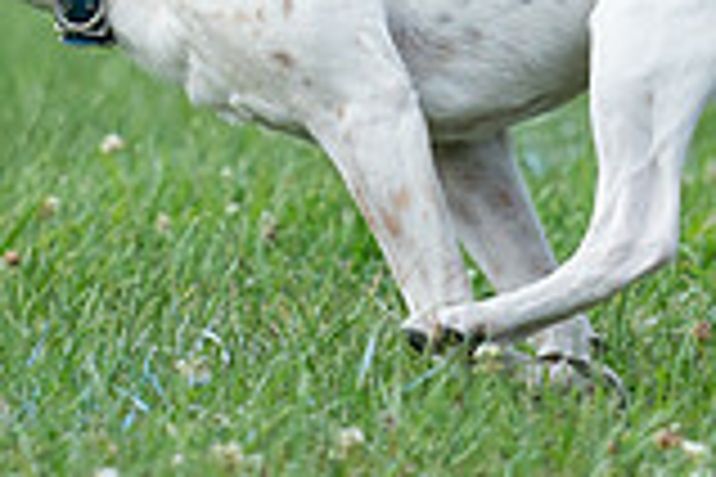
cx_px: 509
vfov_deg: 1.0
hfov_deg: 1.5
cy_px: -259
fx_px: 27942
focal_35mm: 1405
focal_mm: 385
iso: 1250
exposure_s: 1/4000
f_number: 6.3
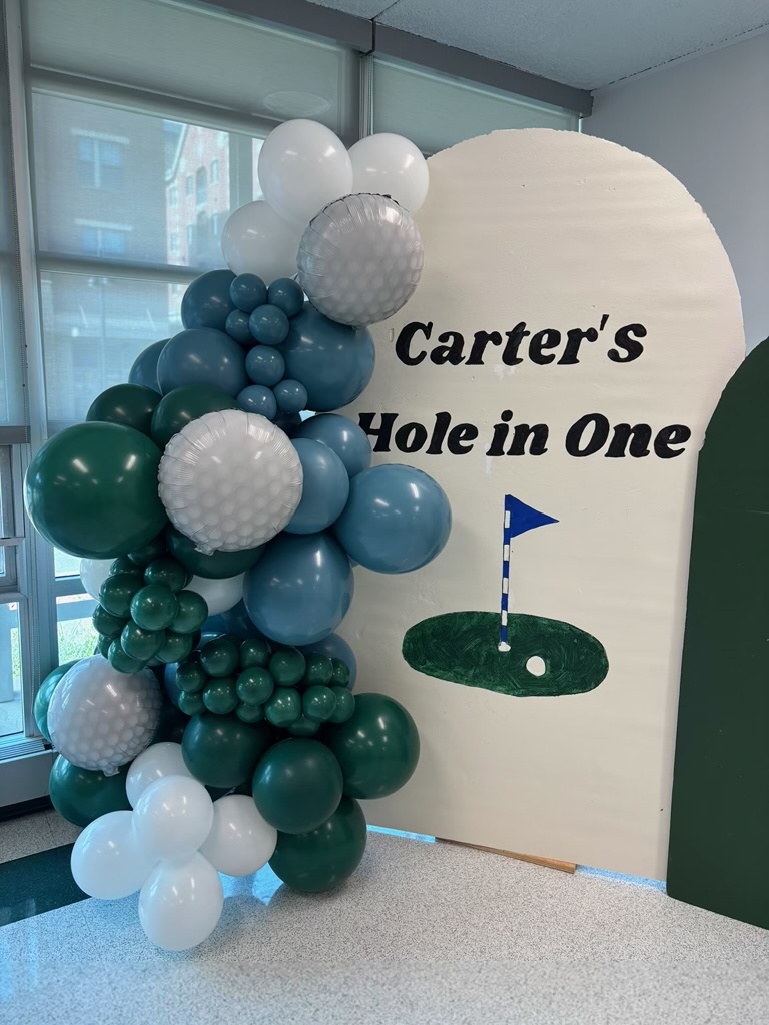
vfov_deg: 67.3
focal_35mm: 26
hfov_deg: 53.1
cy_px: 512
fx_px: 770
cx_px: 384
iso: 80
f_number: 1.6
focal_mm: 5.96
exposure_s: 1/120
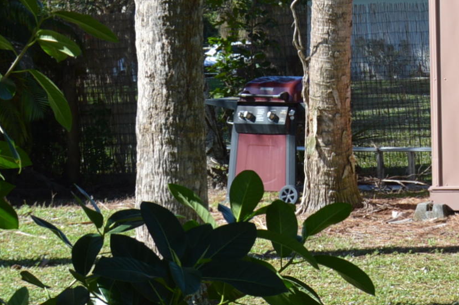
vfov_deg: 10.3
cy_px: -65
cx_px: 727
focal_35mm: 131
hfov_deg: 14.4
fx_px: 1669
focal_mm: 24
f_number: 6.3
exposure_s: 1/160
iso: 100
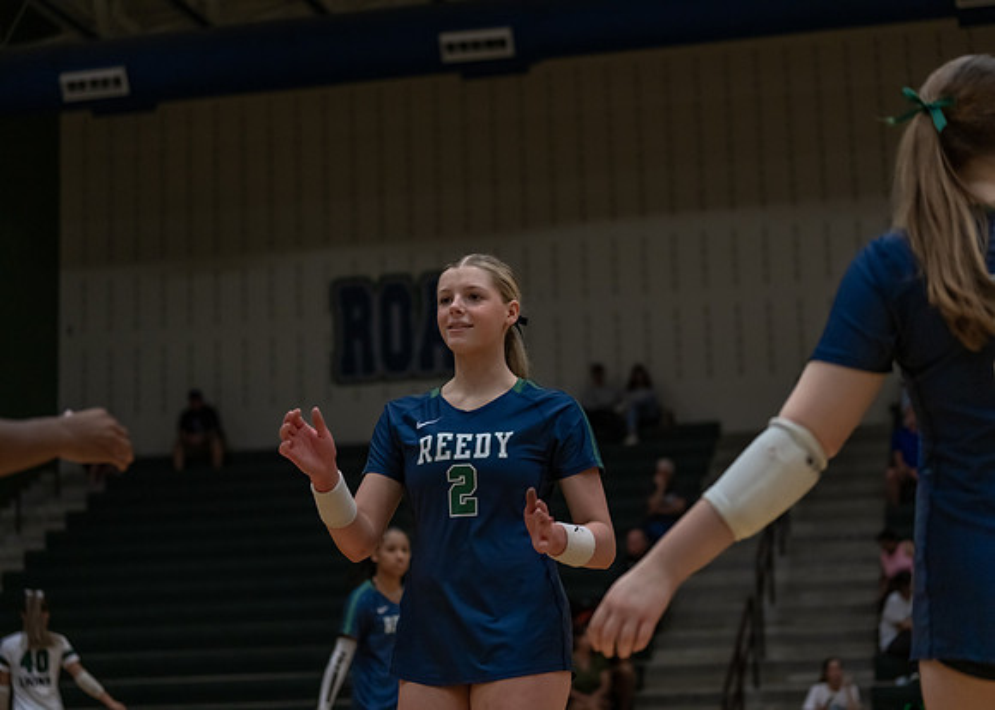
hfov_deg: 27.0
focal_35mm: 73
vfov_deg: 19.4
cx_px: 498
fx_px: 2072
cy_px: 355
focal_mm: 70
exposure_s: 1/1000
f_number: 2.8
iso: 2500
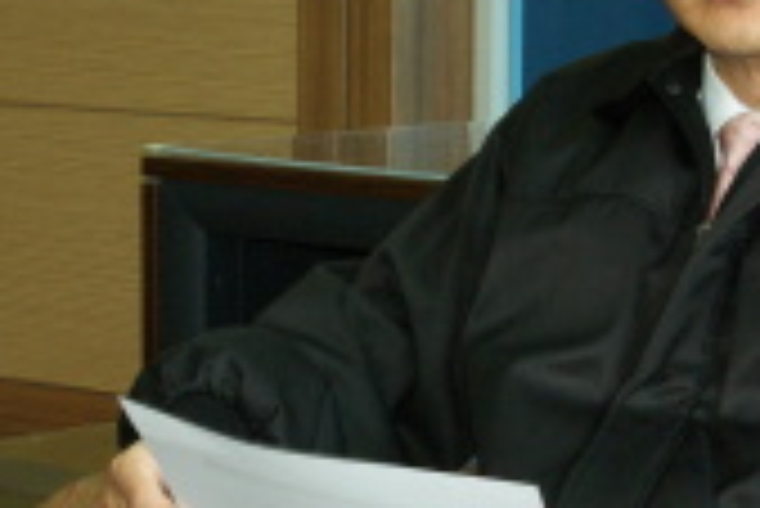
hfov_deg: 11.5
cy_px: 216
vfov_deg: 7.7
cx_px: 387
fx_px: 3761
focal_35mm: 178
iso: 800
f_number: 11
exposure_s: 1/45
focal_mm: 40
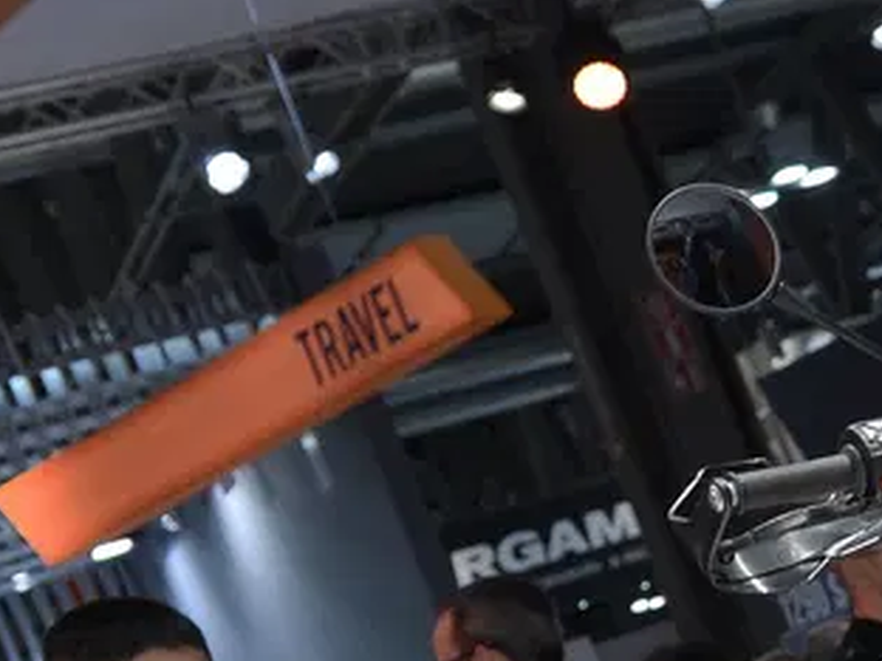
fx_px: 3389
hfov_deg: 13.4
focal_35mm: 133
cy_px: 942
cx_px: 1568
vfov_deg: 10.8
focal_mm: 36
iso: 1000
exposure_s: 1/200
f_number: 5.6
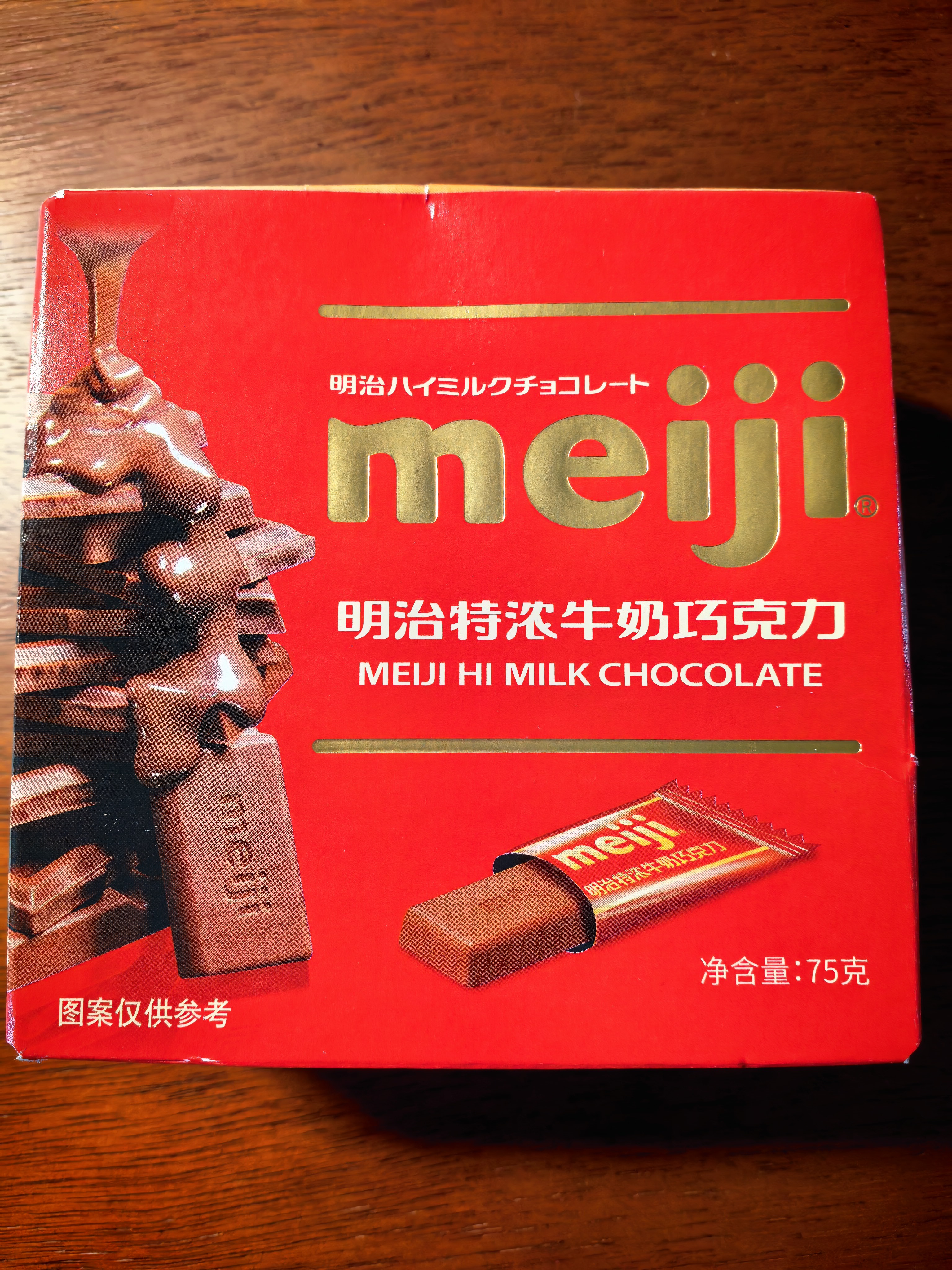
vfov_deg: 71.6
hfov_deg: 56.8
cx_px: 476
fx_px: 880
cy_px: 635
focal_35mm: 24
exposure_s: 1/100
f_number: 2.8
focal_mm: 5.75
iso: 250
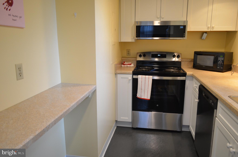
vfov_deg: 47.7
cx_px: 119
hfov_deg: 67.5
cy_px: 78
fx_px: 178
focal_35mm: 27
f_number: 3.5
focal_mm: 18
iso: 800
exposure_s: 1/50
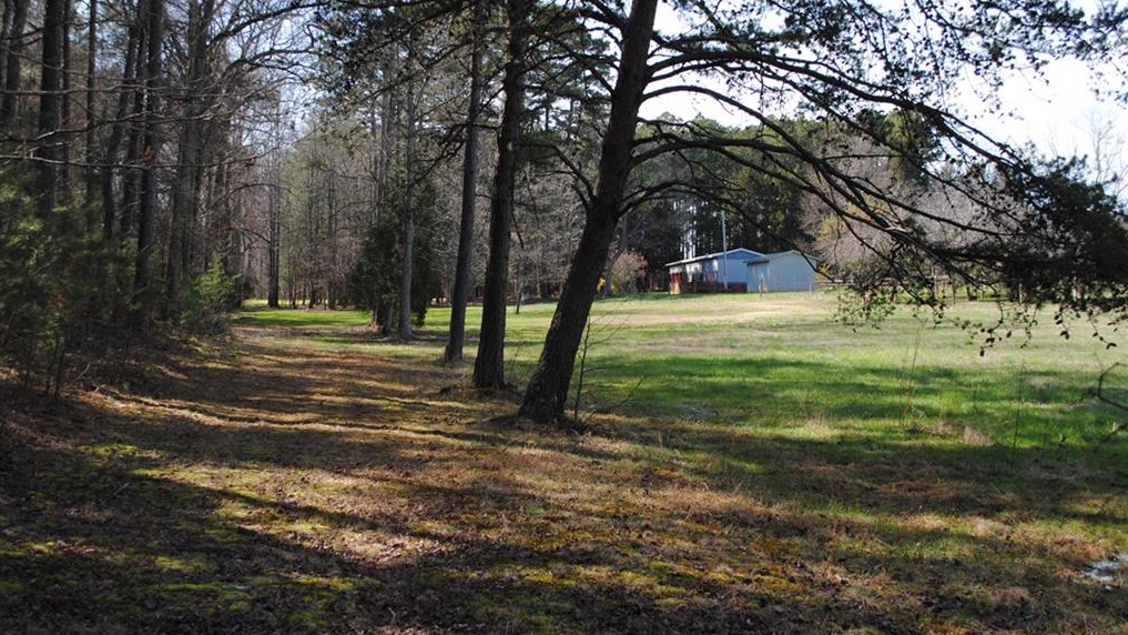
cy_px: 299
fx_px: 1137
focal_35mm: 38
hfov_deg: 52.8
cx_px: 561
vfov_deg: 31.2
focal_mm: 24
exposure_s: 1/125
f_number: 5.6
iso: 100
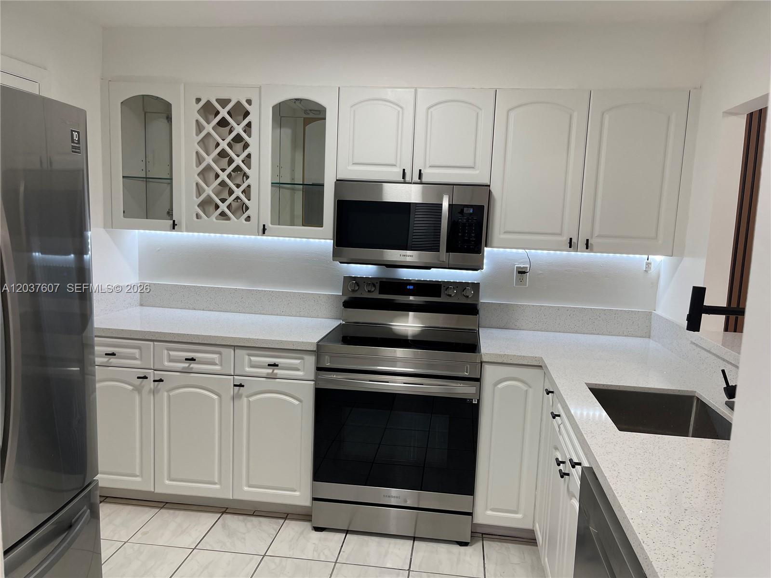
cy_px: 289
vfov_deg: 54.9
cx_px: 386
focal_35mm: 25
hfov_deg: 69.4
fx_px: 557
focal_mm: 5.1
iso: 100
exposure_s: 1/120
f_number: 1.6
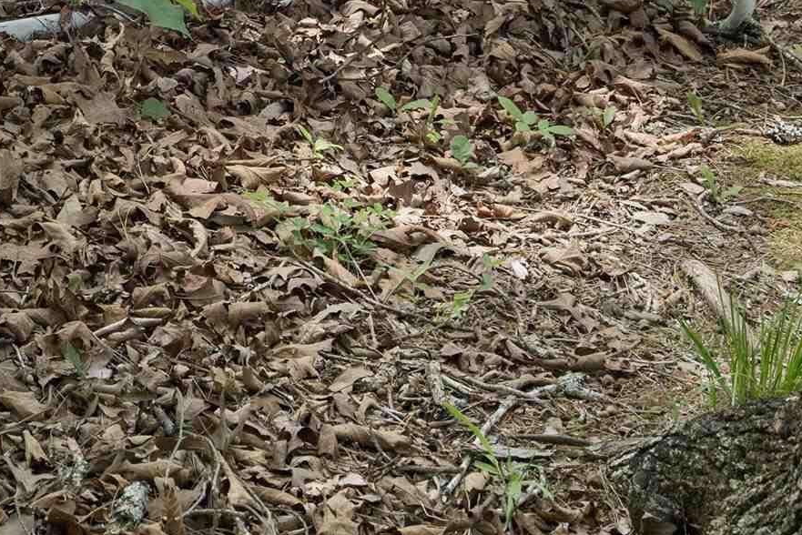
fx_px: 2719
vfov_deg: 10.8
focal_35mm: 122
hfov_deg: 15.9
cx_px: -245
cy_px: -308
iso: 500
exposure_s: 1/60
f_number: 6.3
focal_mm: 35
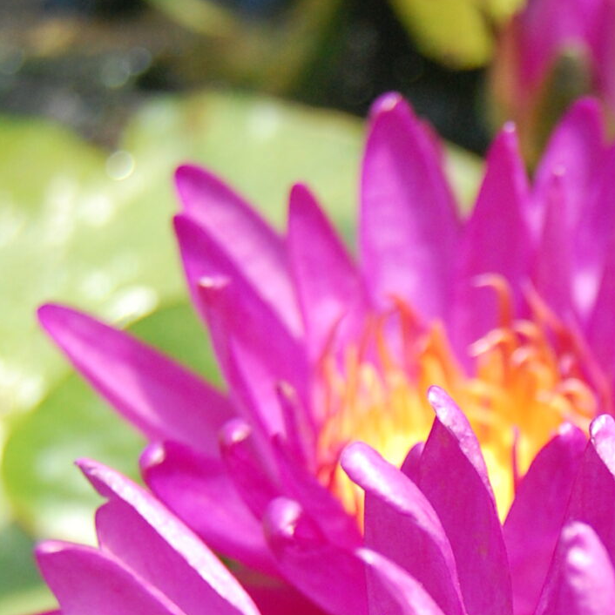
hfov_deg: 14.3
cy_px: 605
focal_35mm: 120
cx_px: 600
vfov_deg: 14.3
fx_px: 2412
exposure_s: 1/2000
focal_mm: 26
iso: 800
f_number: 4
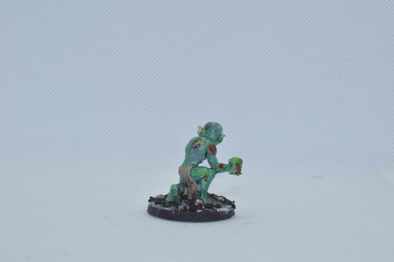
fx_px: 657
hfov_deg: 33.4
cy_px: 131
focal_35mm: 60
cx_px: 197
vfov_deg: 22.6
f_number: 25
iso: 800
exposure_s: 1/125
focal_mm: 40
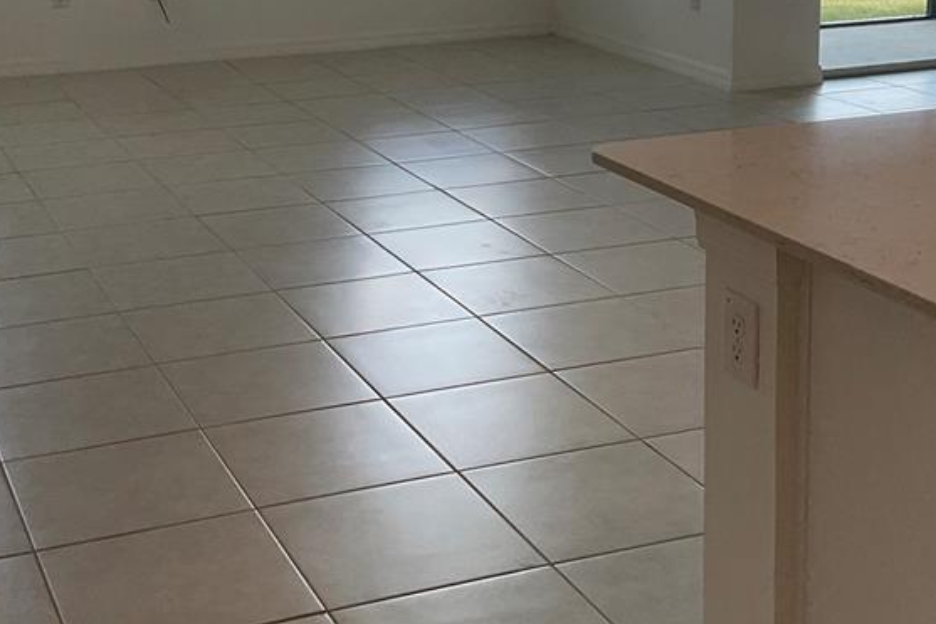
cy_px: 61
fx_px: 1689
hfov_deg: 30.9
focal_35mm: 65
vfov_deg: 20.5
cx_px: 413
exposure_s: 1/120
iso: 32
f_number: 1.8
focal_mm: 3
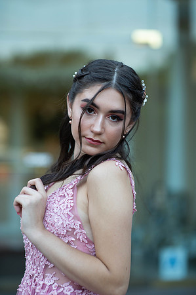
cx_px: 98
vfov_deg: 23.9
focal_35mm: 85
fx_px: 696
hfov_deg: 16.0
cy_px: 148
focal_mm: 85
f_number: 2
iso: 250
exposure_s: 1/640
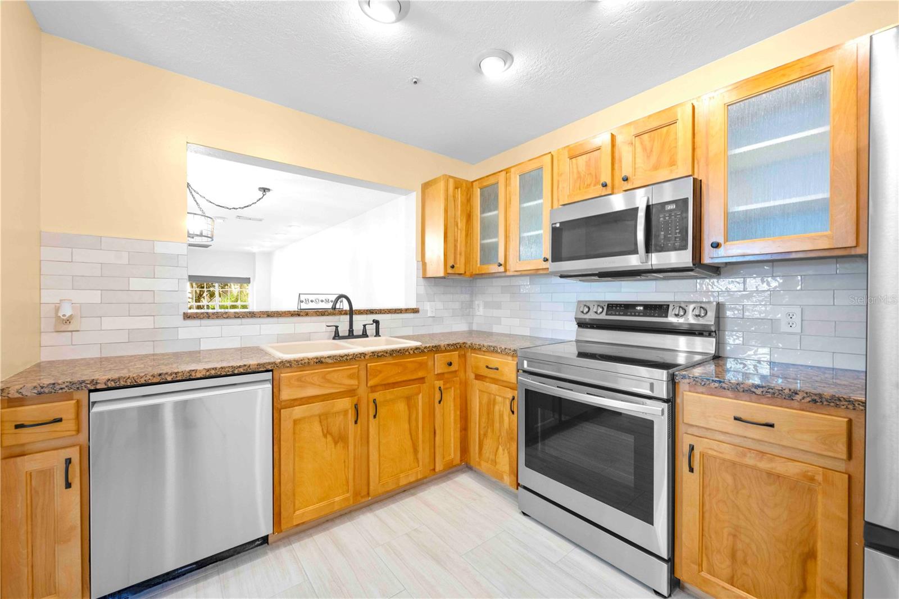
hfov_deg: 104.3
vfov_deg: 81.2
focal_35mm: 14
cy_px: 300
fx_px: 350
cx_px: 450
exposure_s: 1/2
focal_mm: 14
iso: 400
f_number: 8
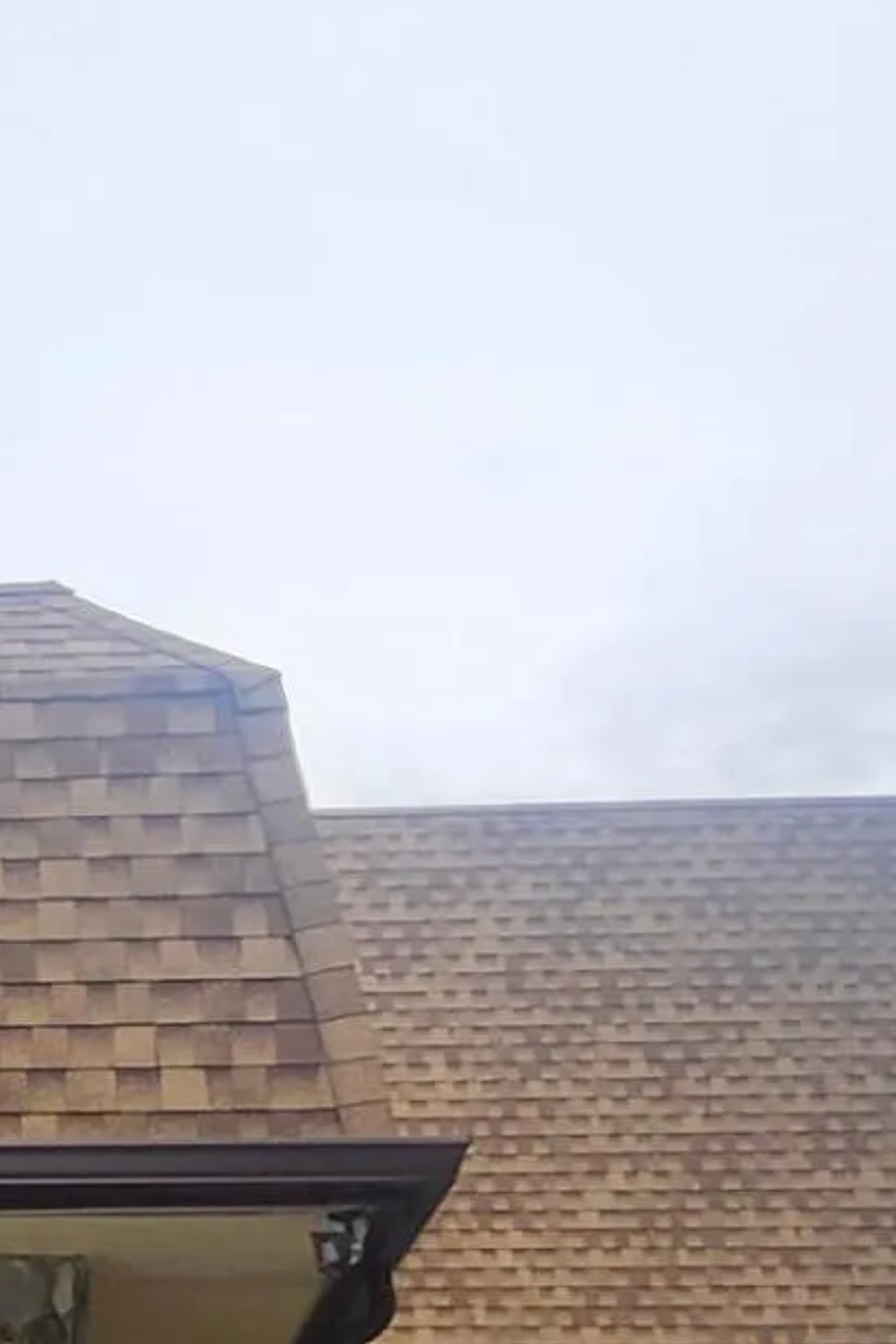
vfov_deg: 30.1
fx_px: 2352
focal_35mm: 63
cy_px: 1292
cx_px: -348
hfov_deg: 19.5
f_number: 2.2
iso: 40
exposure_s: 1/1668
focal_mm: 1.74
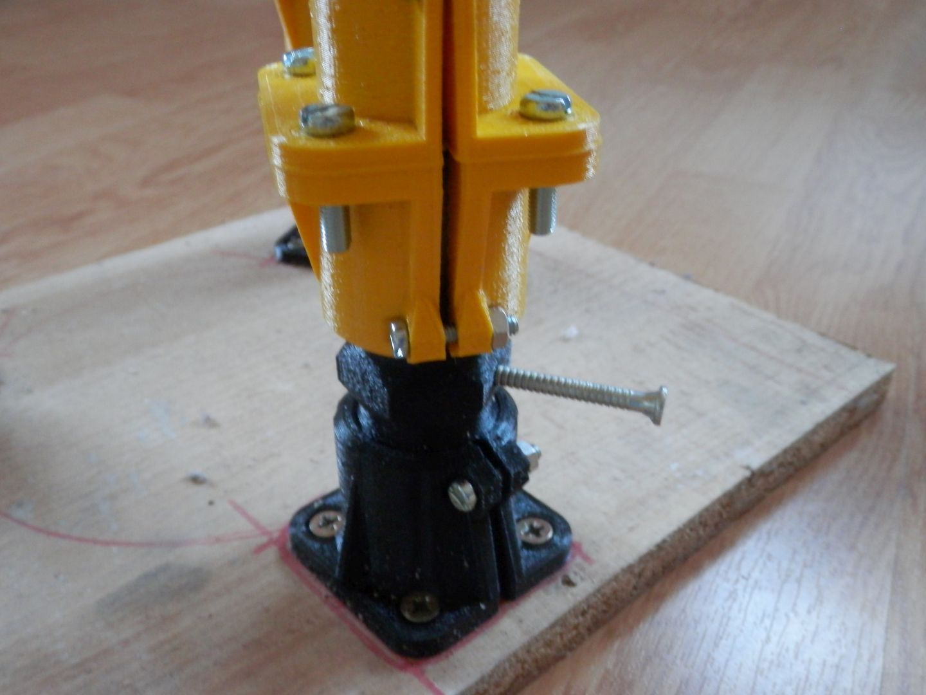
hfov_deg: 60.0
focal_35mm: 30
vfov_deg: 46.8
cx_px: 463
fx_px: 803
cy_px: 348
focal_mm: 5.5
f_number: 3.3
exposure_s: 1/10
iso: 320
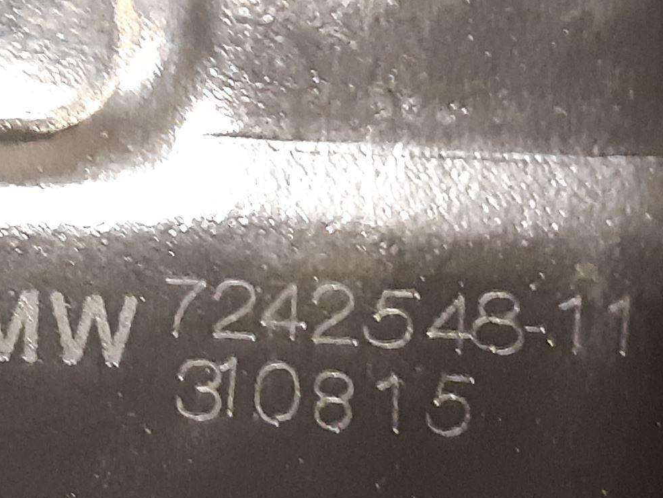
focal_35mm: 54
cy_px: 387
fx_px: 1035
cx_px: 243
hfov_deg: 35.3
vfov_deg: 26.6
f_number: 1.7
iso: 500
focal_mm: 3.93
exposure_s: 1/20
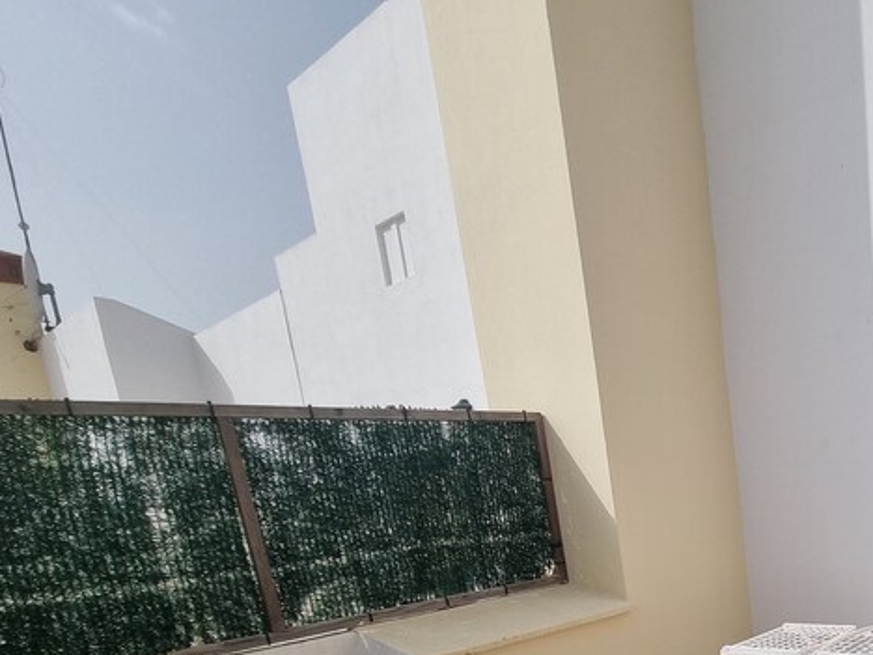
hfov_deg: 57.0
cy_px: 613
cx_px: 824
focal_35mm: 25
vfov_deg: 48.0
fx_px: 630
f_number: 2.2
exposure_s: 1/3616
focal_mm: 2.2
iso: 50
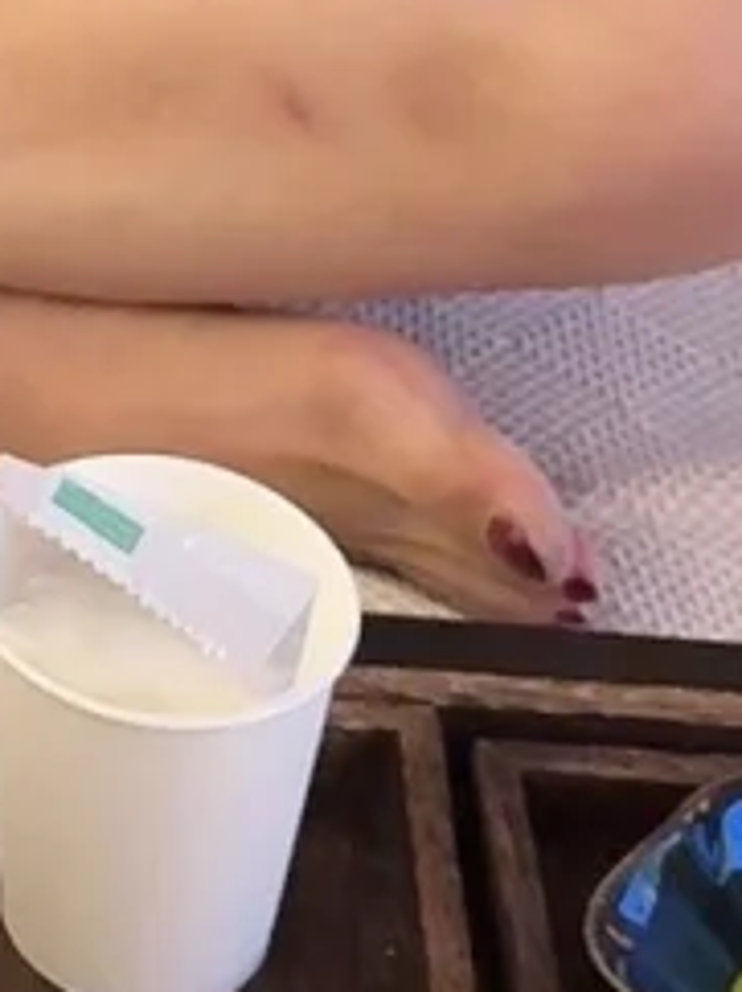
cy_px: -504
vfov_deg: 13.1
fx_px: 4094
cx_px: -488
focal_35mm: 143
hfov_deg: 9.9
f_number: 1.78
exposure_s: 1/33
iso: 1000
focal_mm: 6.76
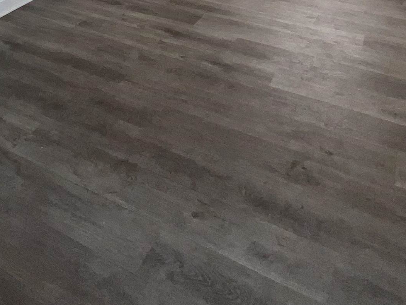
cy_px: -124
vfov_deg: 28.3
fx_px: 446
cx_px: 159
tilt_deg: -9.8
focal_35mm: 38
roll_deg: +0.8
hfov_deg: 48.6
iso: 25
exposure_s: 1/161
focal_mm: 1.57
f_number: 1.8
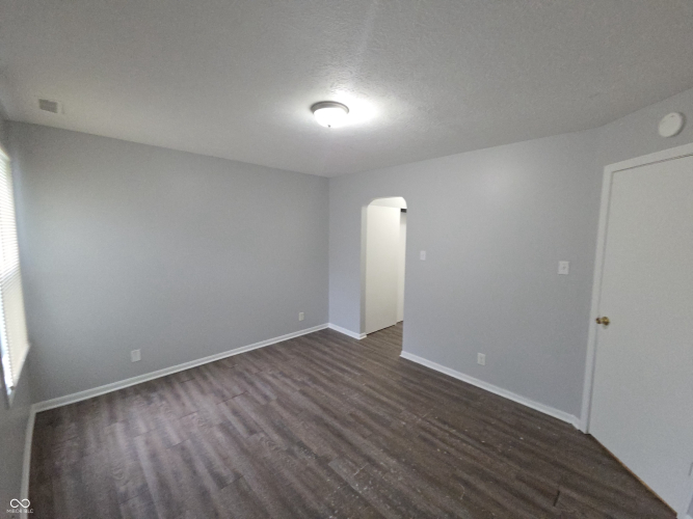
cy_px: 260
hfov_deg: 106.2
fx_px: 260
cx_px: 346
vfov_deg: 89.9
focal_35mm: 13
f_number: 2.2
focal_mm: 2.2
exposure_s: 1/60
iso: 500
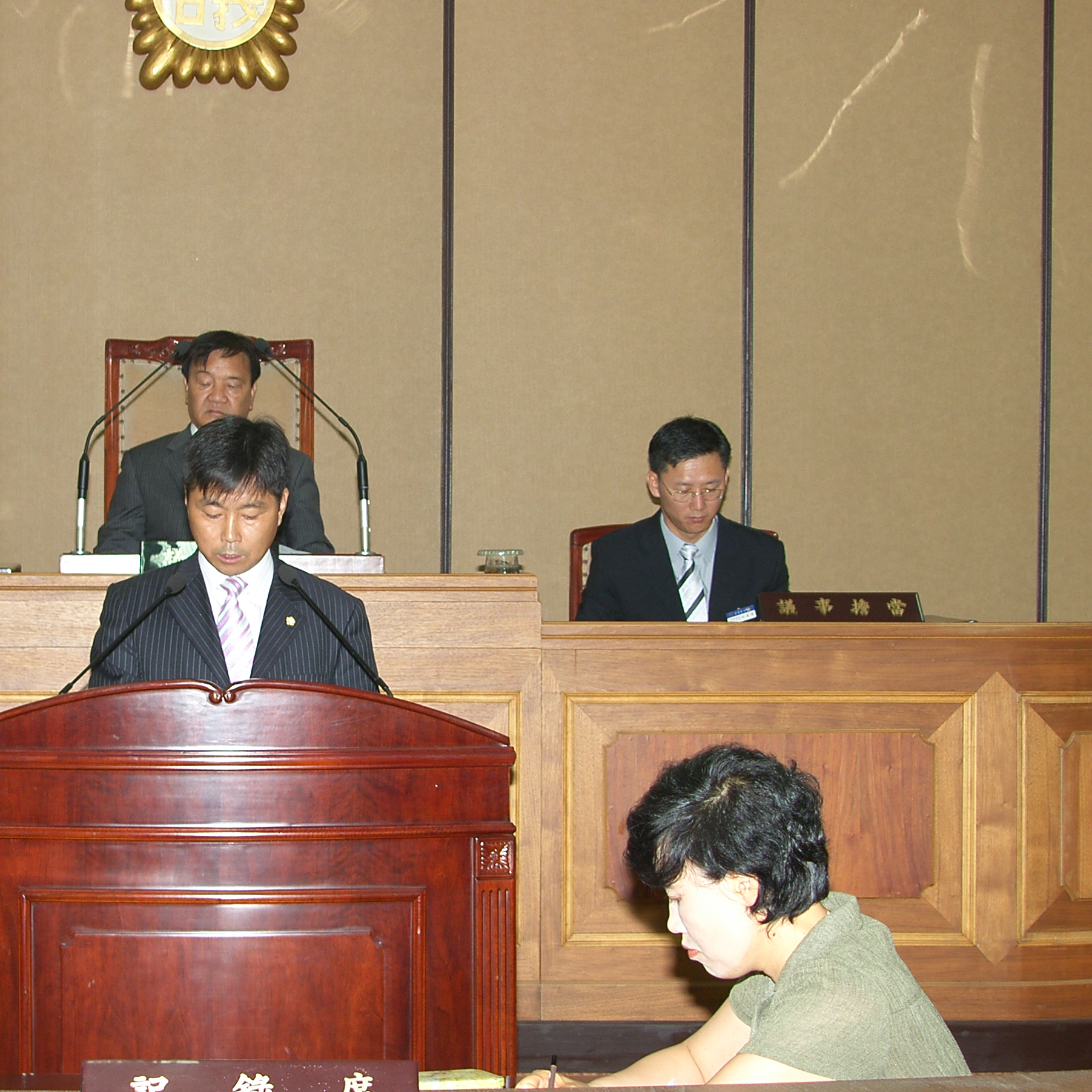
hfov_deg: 19.6
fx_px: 3141
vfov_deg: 19.7
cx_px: 277
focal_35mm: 88
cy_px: 554
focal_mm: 14.2
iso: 50
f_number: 2.8
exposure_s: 1/50
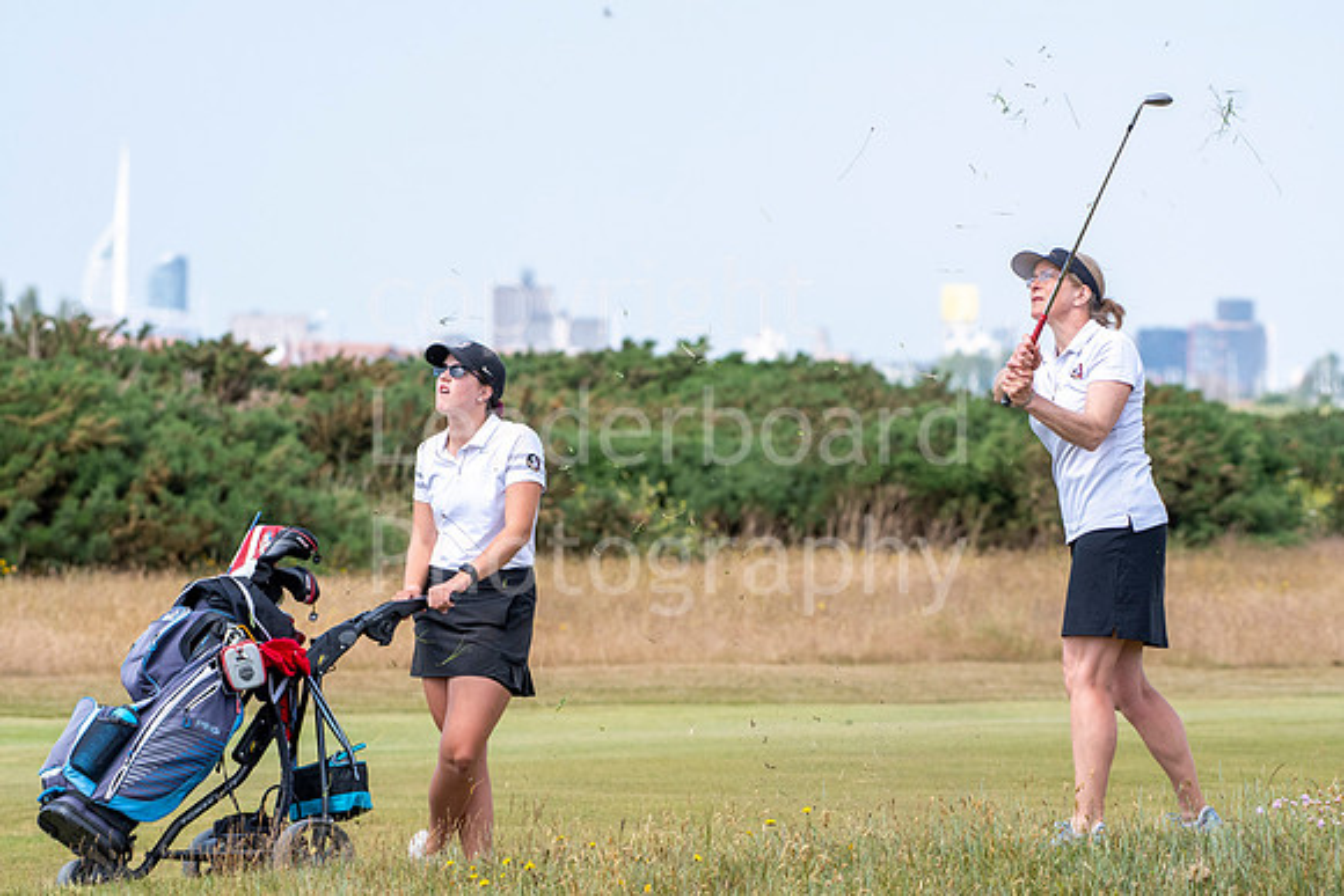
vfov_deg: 4.6
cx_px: 672
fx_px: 11202
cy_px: 448
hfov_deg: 6.9
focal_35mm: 300
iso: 500
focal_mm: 200
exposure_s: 1/1600
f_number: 6.3
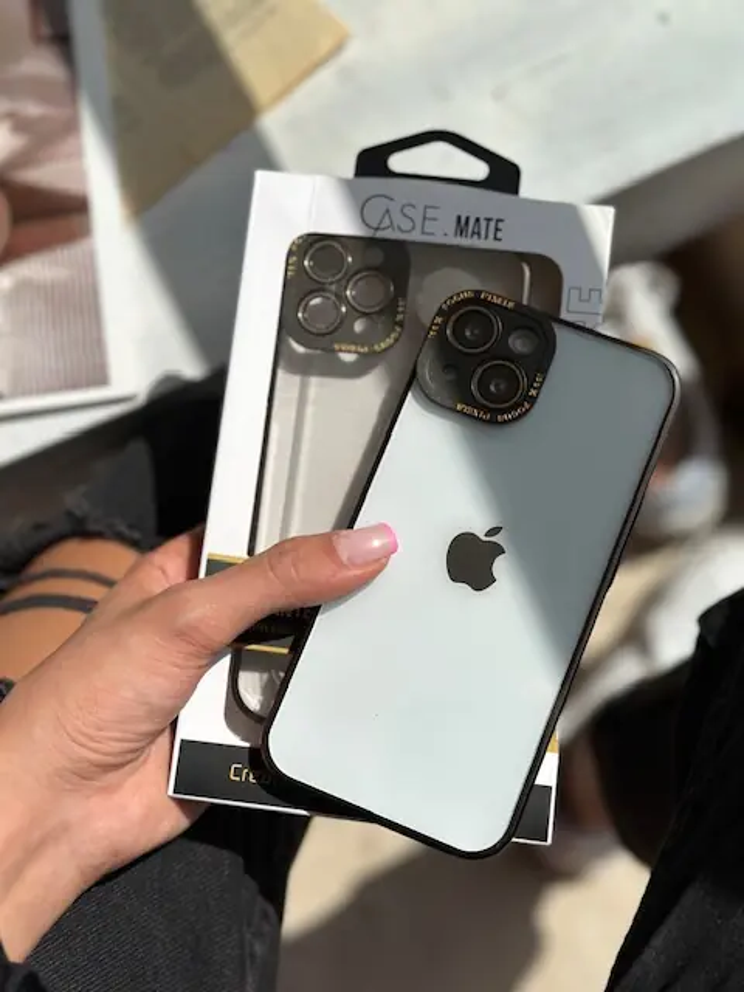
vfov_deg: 39.7
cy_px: 496
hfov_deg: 30.3
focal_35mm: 48
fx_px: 1376
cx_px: 372
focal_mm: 6.86
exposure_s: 1/13699
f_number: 1.78
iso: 100
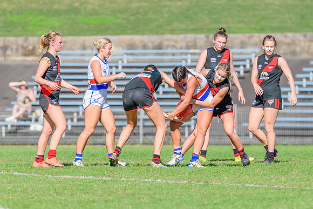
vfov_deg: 2.4
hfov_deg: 3.6
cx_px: 183
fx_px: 5049
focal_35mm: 581
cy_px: 109
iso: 640
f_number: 8
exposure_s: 1/1600
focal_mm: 400
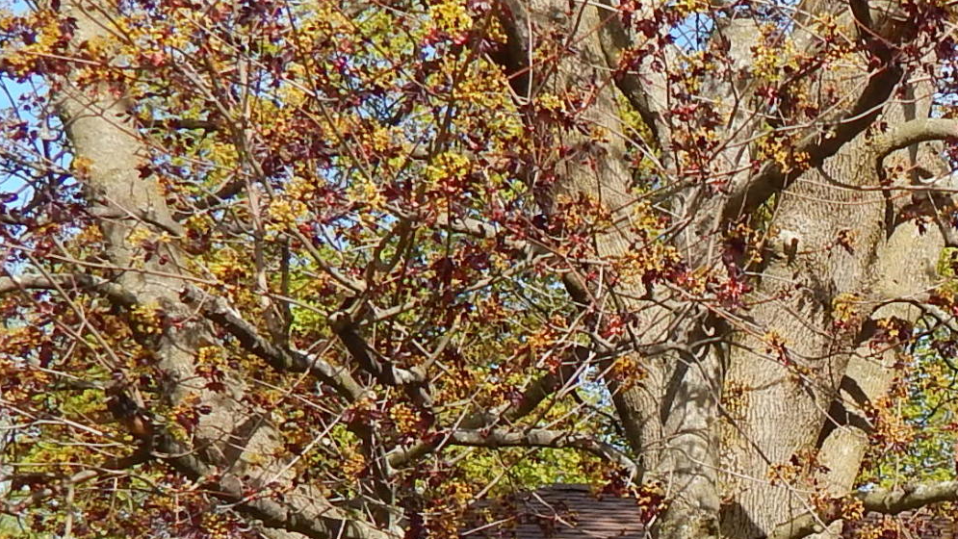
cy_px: 849
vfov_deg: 10.1
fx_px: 2922
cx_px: 1300
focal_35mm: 115
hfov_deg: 17.3
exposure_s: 1/800
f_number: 3.3
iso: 125
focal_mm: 6.1
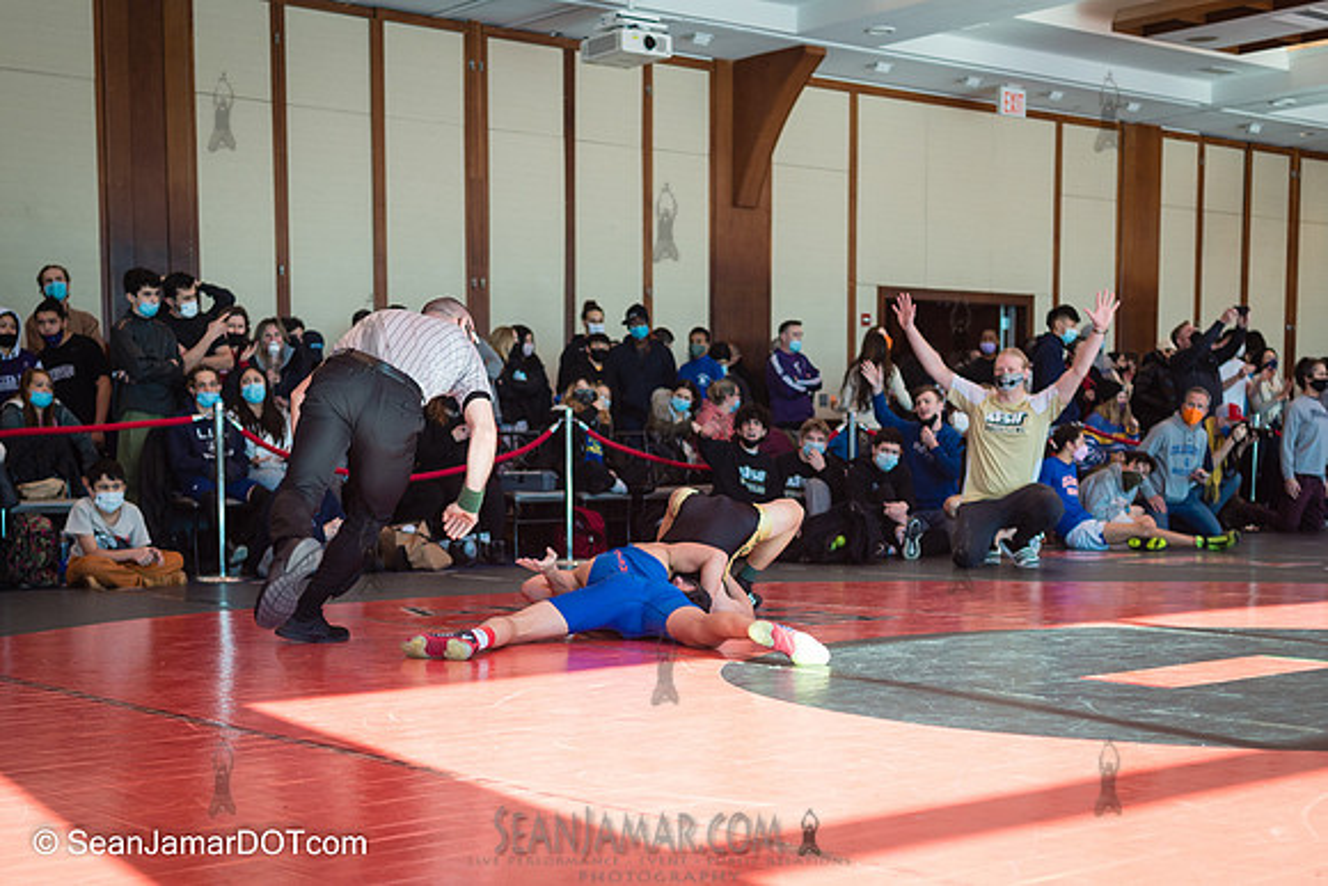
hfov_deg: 37.5
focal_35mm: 53
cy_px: 631
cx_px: 609
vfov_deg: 25.3
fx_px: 1954
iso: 400
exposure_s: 1/400
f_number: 2.8
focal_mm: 35
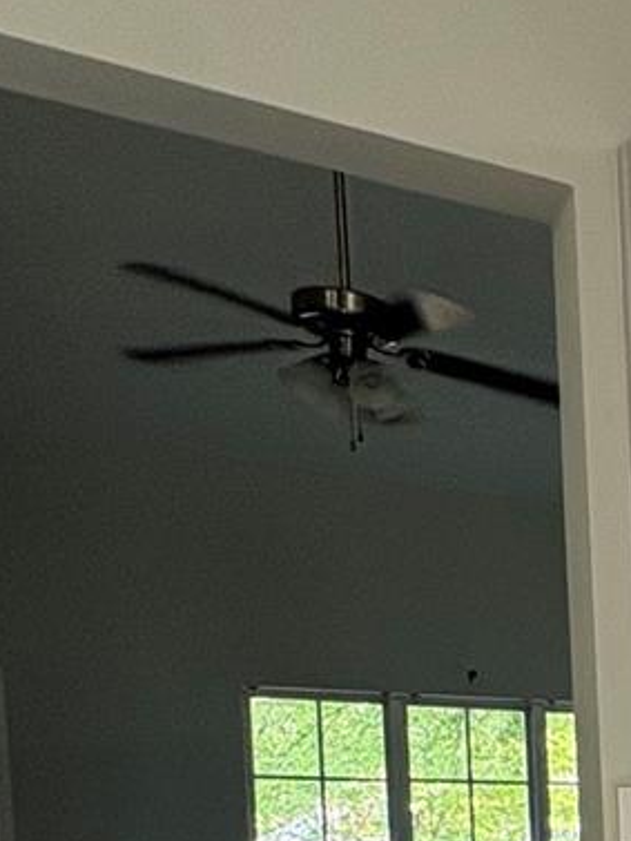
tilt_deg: -3.3
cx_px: 1188
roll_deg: +0.8
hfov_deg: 18.7
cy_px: 939
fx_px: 1385
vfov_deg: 30.1
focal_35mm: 57
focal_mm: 2.22
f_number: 2.2
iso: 160
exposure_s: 1/99
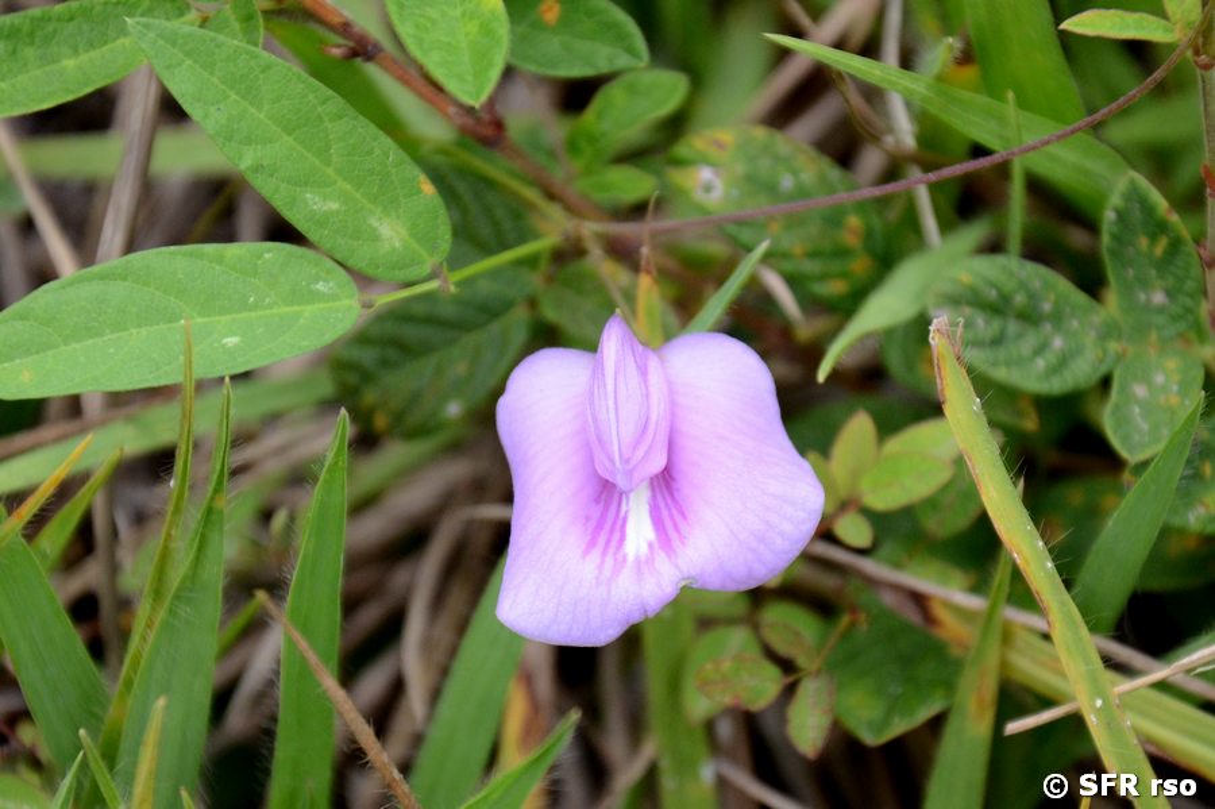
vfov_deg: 8.7
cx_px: 608
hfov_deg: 13.0
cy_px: 404
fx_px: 5312
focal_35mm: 158
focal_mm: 105
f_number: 6.3
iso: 1000
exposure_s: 1/640
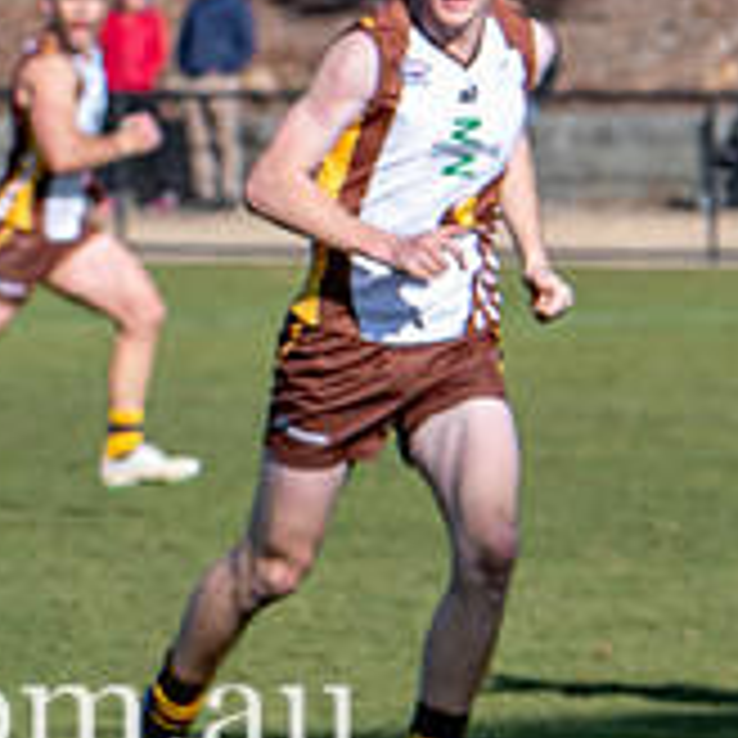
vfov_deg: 1.9
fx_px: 21877
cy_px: 615
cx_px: -714
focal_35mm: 907
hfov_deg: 1.9
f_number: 5
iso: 200
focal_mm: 110
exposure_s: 1/1250
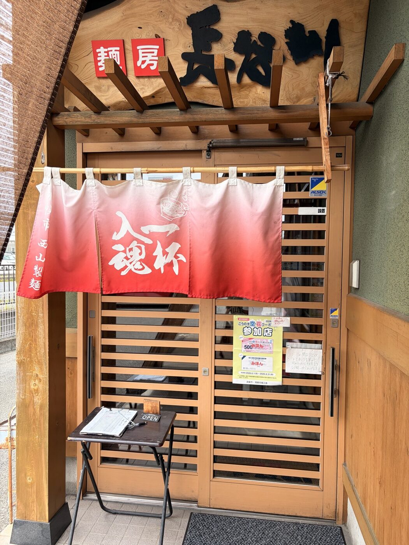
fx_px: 410
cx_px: 204
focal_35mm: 26
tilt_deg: -2.0
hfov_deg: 53.1
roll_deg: -0.1
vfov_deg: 67.3
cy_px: 272
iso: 50
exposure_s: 1/557
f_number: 1.6
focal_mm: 5.96
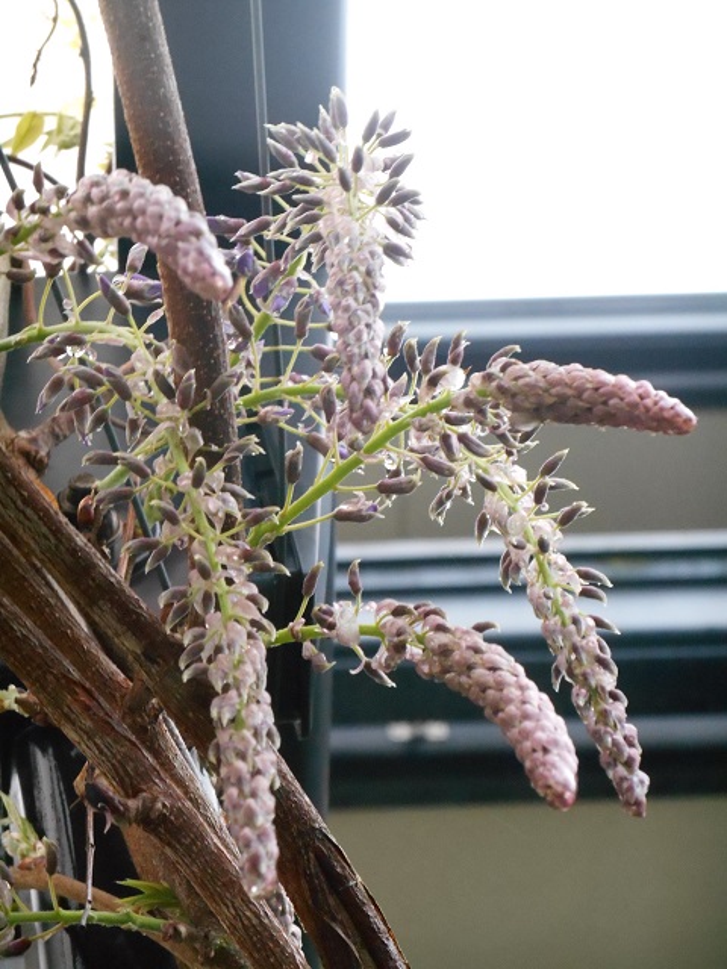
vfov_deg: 16.3
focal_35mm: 121
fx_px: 3388
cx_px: 364
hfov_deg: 12.2
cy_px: 484
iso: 800
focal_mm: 21.5
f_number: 5.4
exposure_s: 1/30
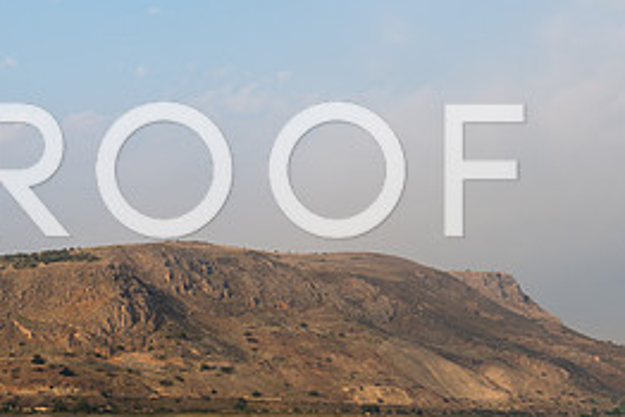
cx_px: 184
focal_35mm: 84
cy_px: 170
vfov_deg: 16.3
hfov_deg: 24.0
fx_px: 1459
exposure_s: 1/1250
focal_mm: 38
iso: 100
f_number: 2.8
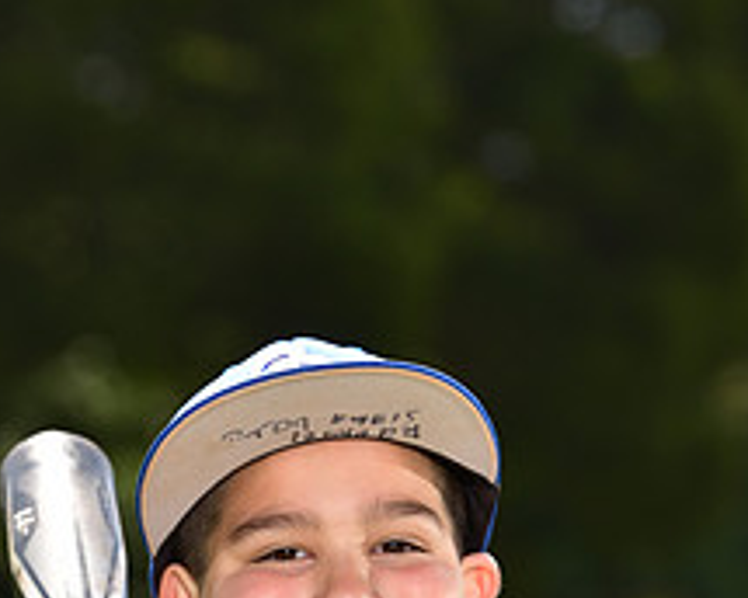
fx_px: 8412
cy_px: 921
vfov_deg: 4.1
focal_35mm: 380
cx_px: 367
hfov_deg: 5.1
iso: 80
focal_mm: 150
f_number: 5.6
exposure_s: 1/200
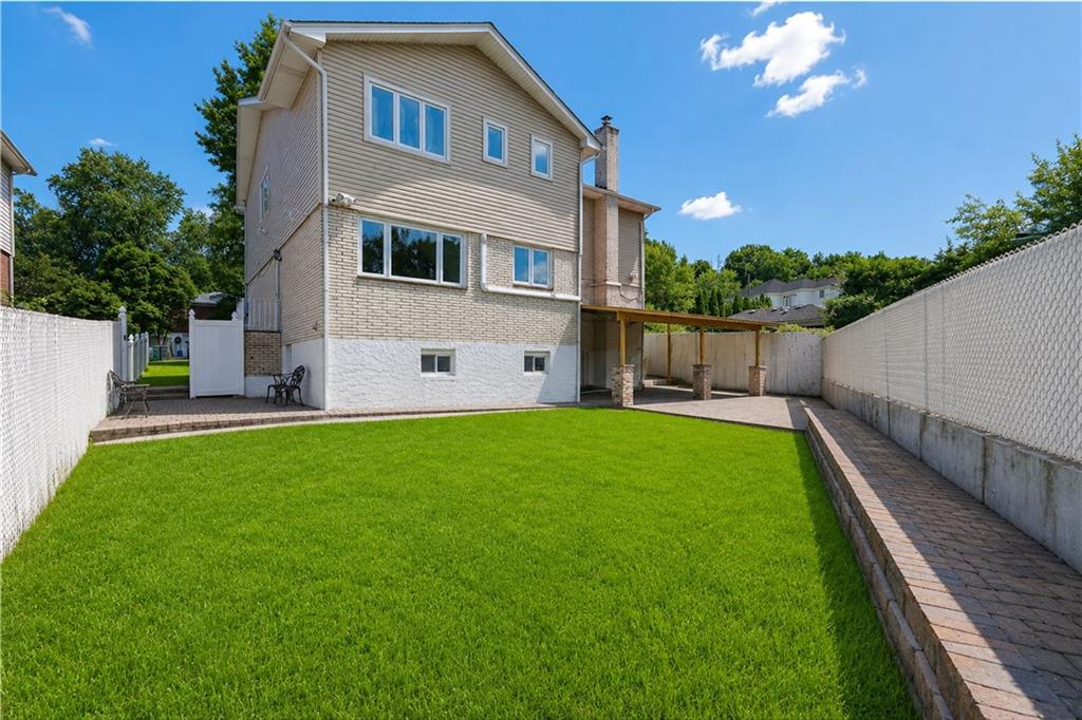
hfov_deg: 96.8
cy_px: 360
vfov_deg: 73.7
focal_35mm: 16
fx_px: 481
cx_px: 541
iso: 64
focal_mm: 16
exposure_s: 1/60
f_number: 5.6
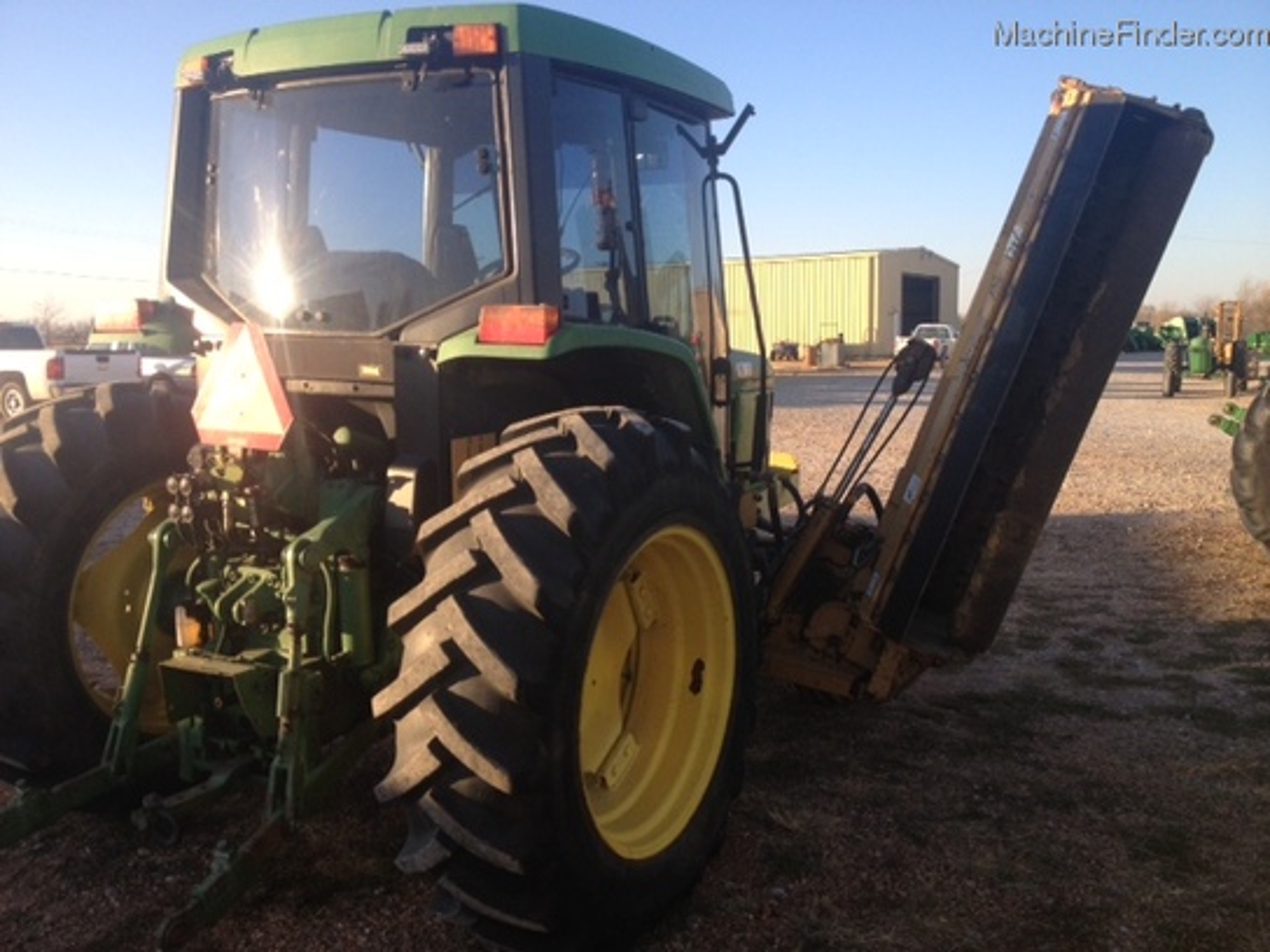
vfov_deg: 40.7
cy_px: 476
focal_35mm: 35
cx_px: 635
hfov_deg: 52.6
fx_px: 1284
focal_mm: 4.28
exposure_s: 1/497
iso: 64
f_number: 2.4
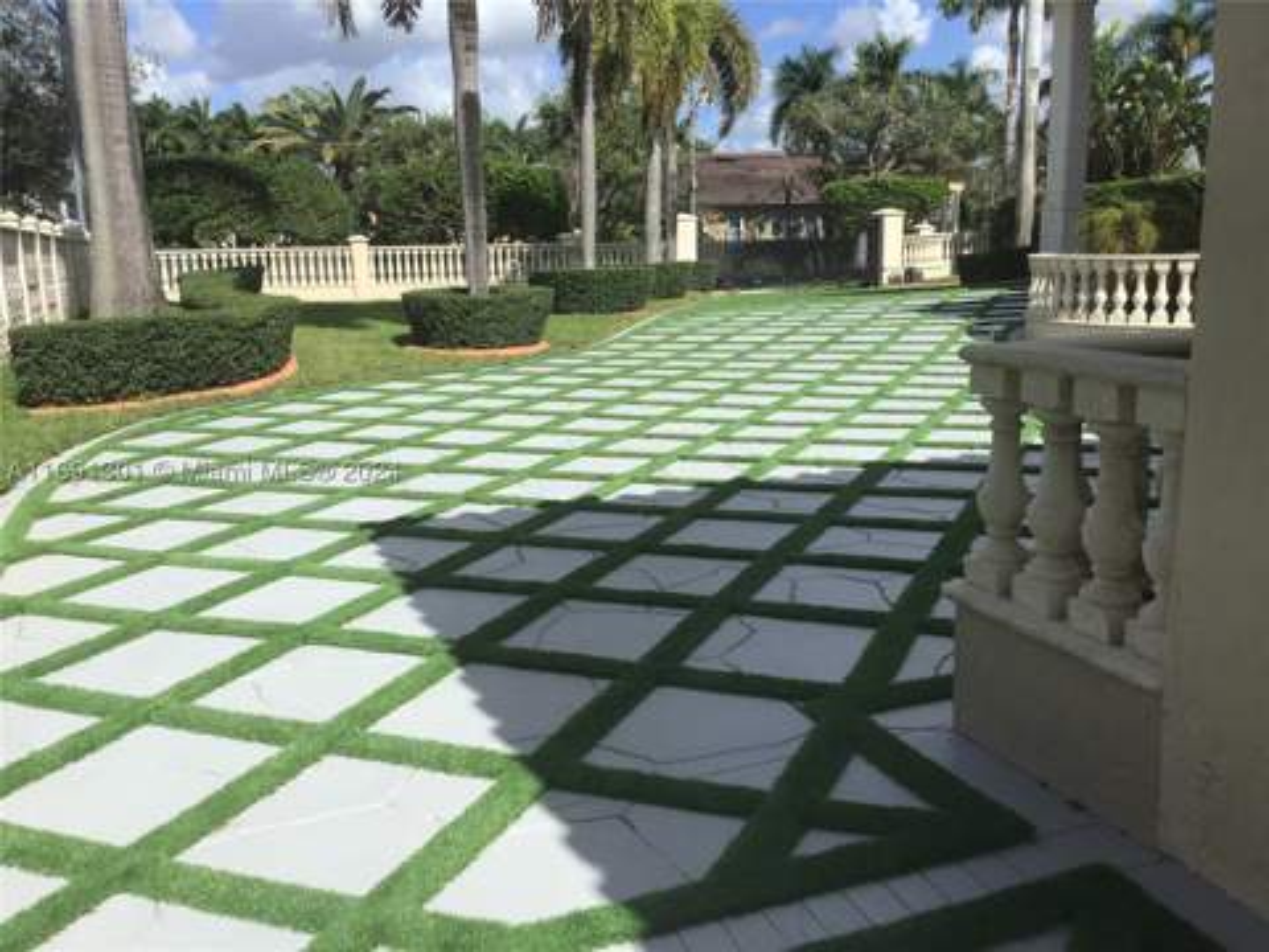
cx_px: 634
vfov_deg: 45.4
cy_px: 476
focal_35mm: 31
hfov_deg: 58.4
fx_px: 1136
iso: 25
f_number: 2.4
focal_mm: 3.3
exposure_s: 1/1664
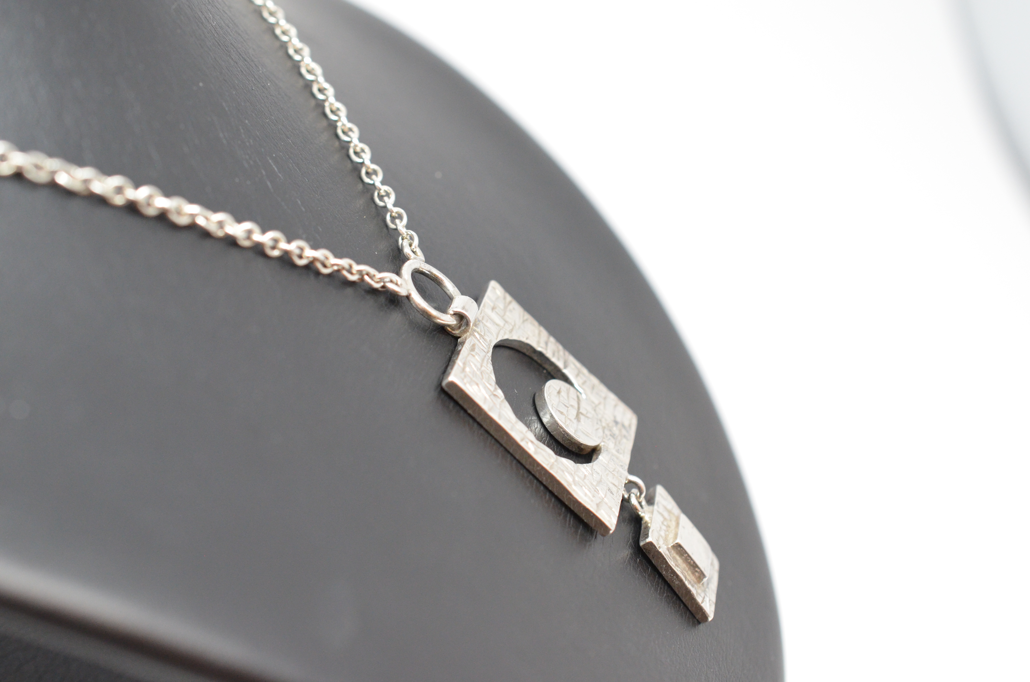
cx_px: 515
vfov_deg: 22.5
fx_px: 1713
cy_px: 341
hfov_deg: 33.5
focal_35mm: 60
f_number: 6.3
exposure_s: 1/160
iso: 2000
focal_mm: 40
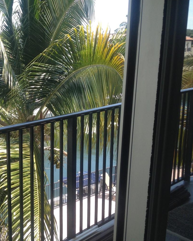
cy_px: 128
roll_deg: +0.6
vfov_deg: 34.7
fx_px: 385
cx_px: 17
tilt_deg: -17.9
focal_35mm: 54
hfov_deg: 27.1
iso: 50
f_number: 2.4
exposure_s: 1/400
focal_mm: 4.28
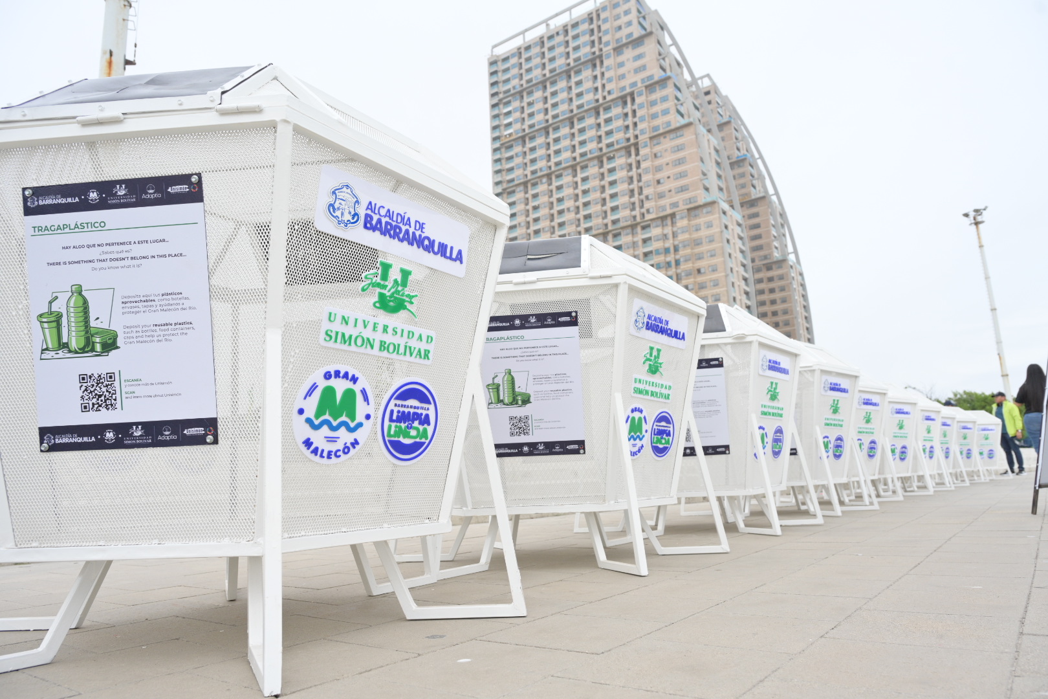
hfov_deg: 73.7
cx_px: 524
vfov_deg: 53.1
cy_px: 350
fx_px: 699
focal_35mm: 24
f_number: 5.6
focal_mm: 24
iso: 400
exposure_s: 1/350
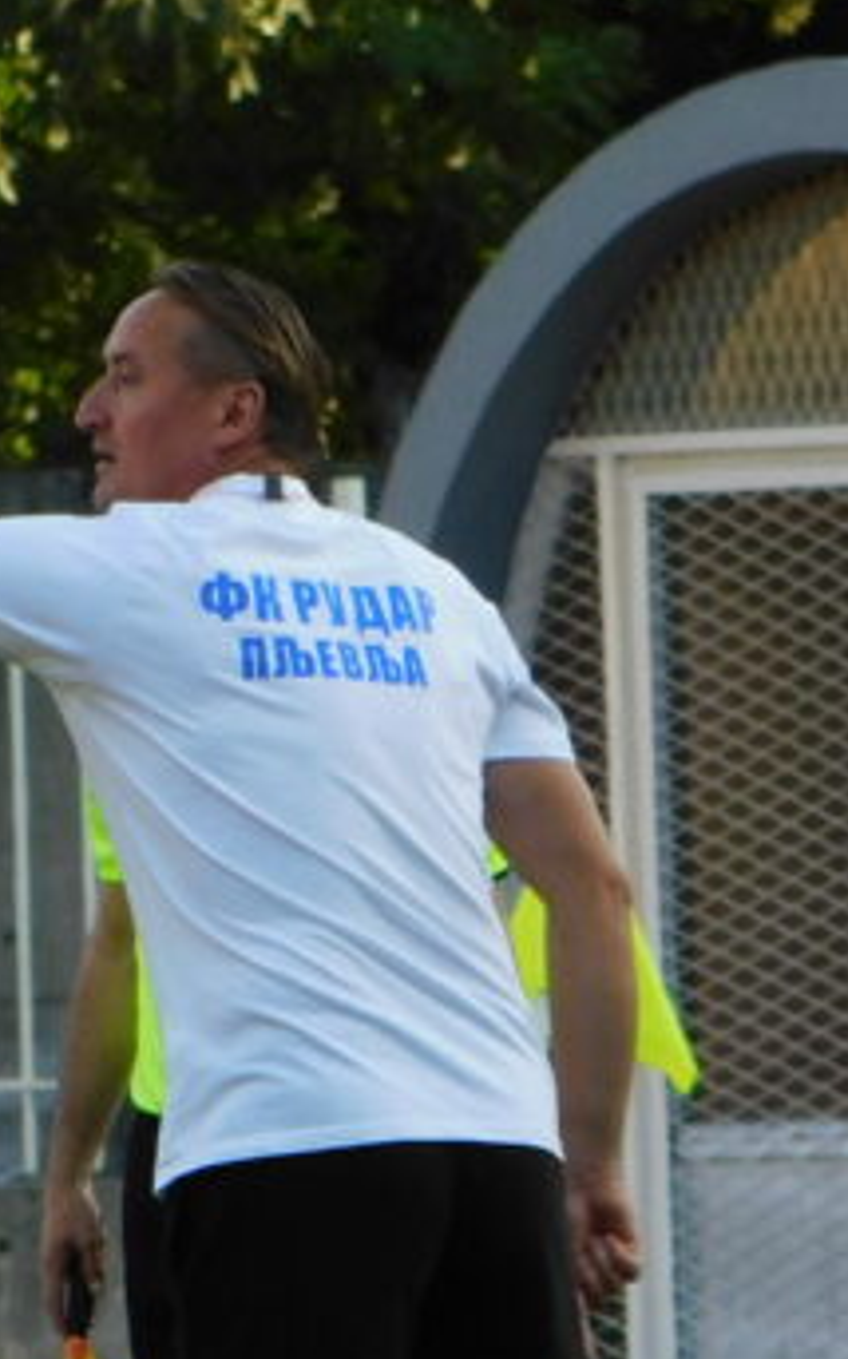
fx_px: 65791
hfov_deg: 0.7
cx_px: 95
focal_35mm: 1777
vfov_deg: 1.2
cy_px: 1062
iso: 280
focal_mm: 132.8
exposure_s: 1/160
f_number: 6.4
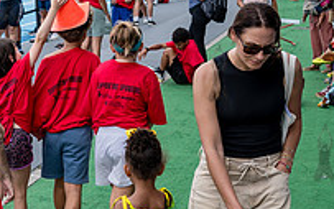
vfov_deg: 11.6
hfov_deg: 18.0
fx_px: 1029
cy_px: 151
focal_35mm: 113
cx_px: 5
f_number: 5
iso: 100
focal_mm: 35
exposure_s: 1/320
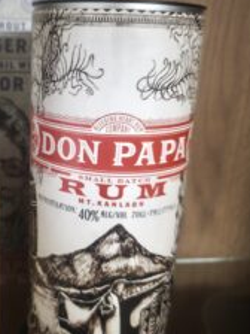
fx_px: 395
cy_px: 155
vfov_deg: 45.7
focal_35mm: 41
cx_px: 43
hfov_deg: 33.9
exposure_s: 1/25
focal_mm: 6.57
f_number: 1.6
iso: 1000
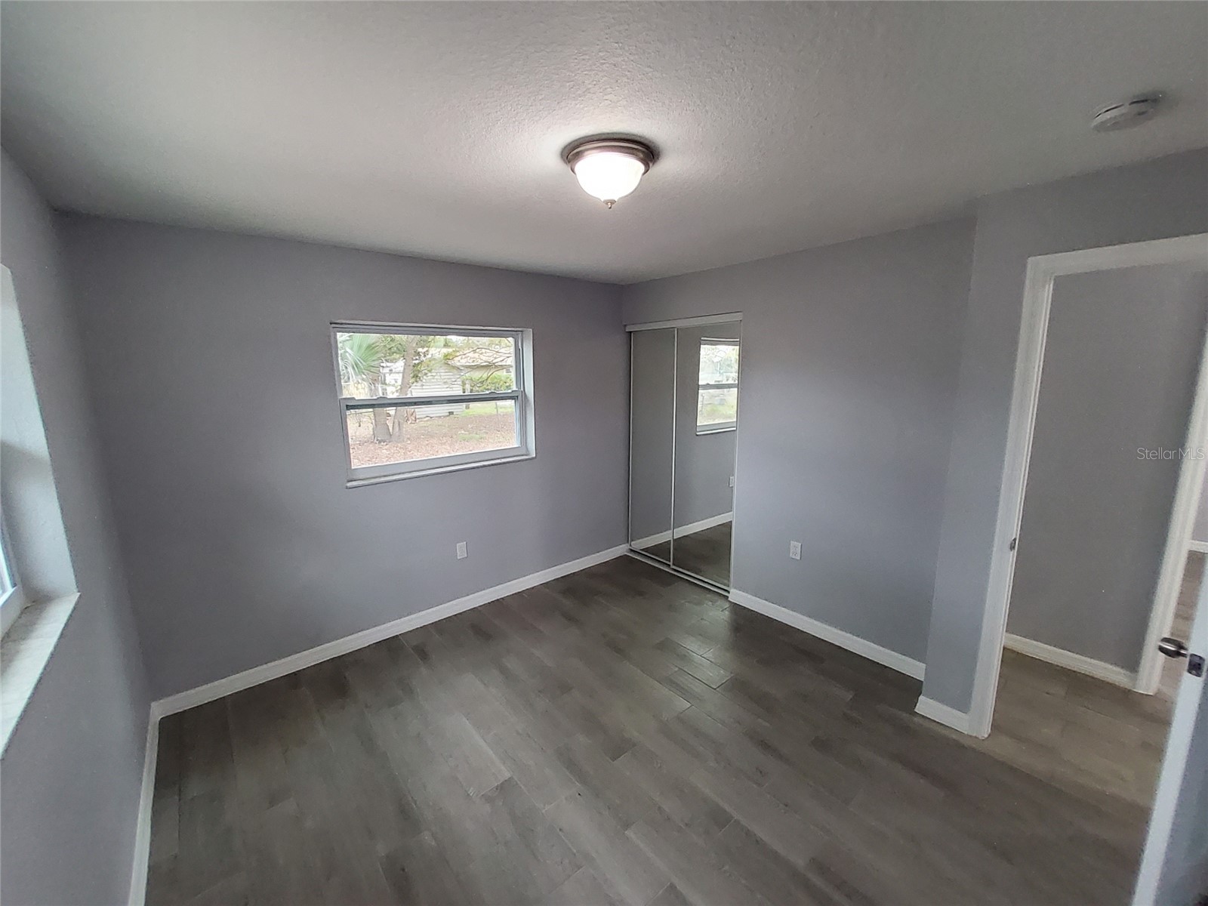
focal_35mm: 13
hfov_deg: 106.2
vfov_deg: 89.9
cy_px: 453
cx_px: 604
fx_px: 454
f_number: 2.2
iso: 500
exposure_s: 1/24
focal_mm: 1.13
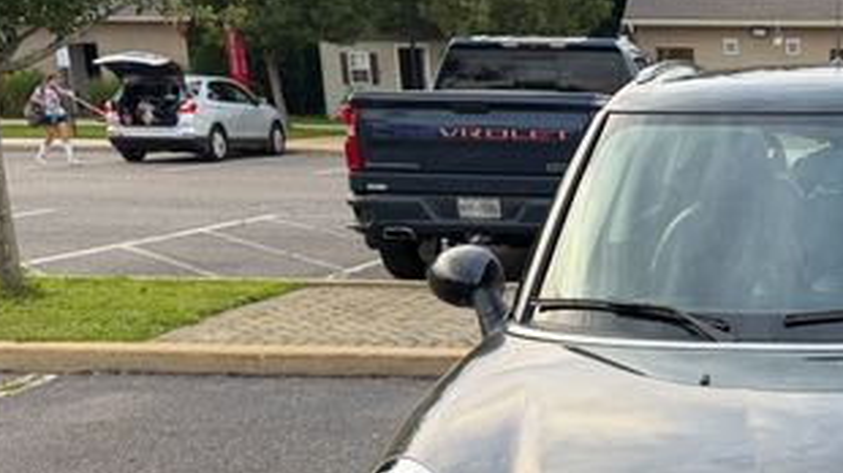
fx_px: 1206
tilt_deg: -16.2
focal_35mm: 54
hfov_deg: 35.2
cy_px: 462
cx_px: 829
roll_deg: +0.0
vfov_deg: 21.5
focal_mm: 6.76
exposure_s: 1/256
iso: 64
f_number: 1.78
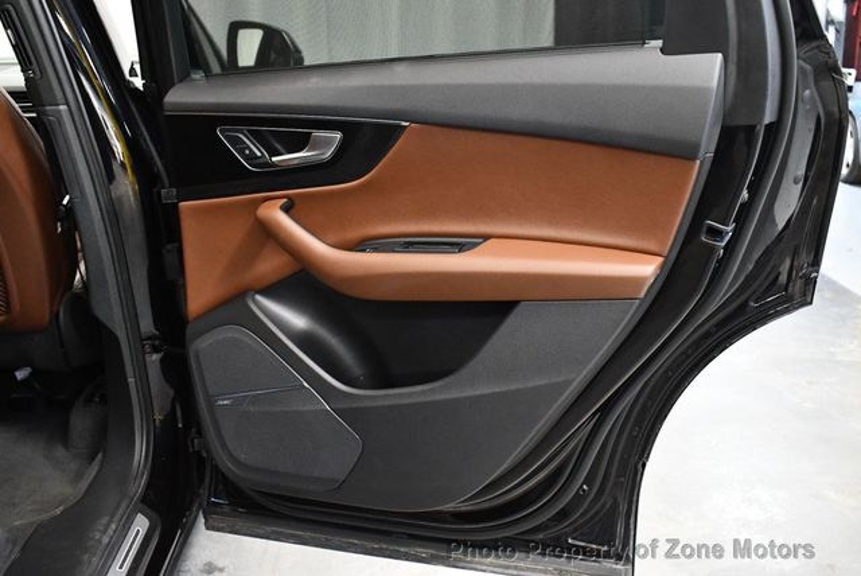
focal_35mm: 36
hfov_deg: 53.1
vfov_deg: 36.9
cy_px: 288
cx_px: 430
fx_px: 862
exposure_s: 1/80
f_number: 3.5
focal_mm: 18
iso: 3200
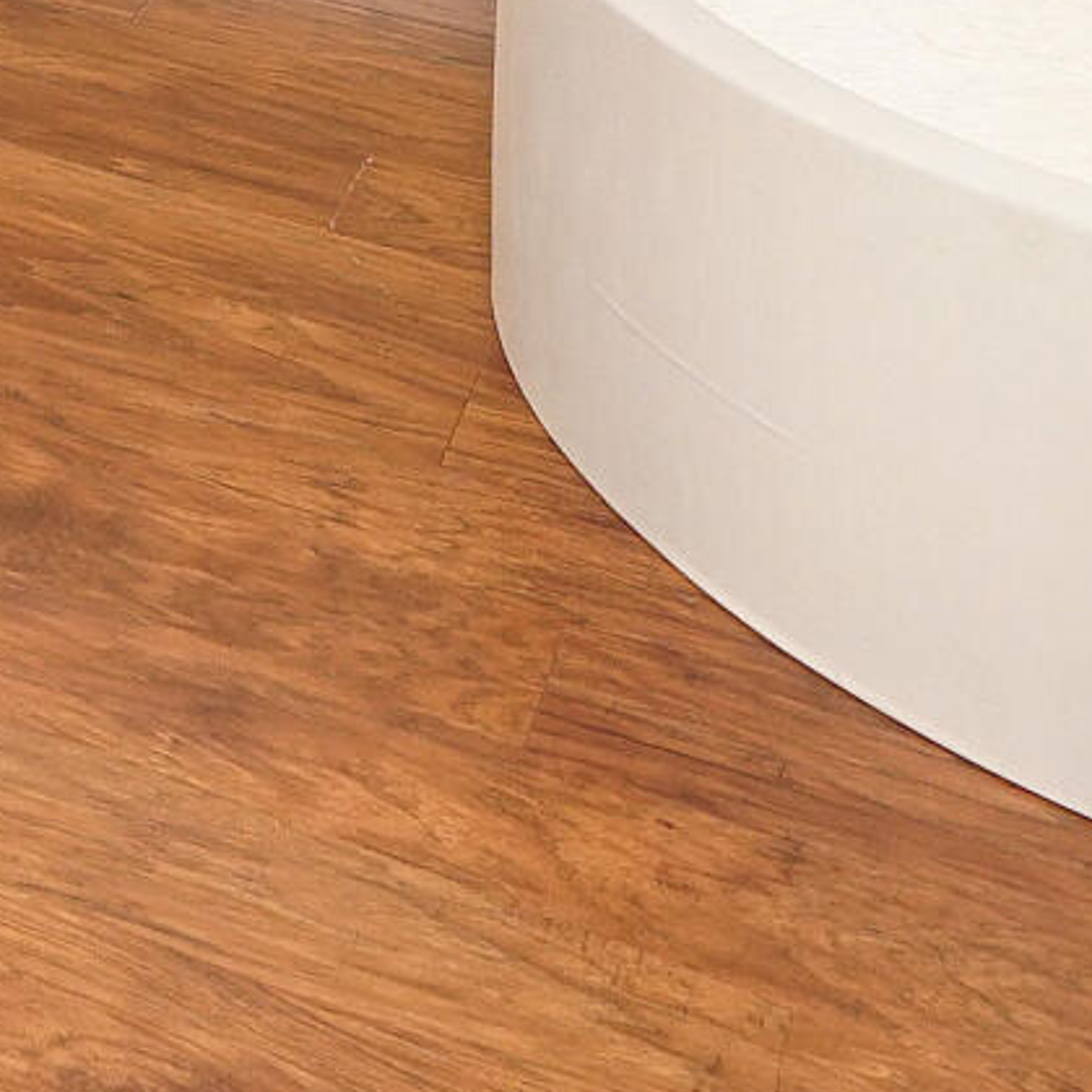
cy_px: -1426
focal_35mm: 91
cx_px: -819
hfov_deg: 16.3
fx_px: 3248
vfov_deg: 14.1
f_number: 4
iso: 400
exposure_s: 1/60
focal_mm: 10
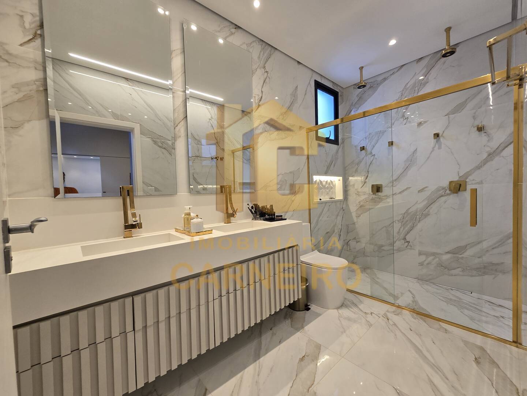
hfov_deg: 106.2
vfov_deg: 89.9
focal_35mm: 13
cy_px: 198
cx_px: 264
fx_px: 198
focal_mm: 2.2
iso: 64
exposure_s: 1/60
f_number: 2.2
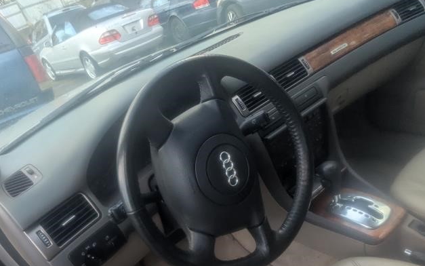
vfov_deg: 46.1
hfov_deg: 70.2
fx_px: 301
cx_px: 190
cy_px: 196
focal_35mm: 26
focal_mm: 2.35
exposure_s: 1/140
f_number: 2.2
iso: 121
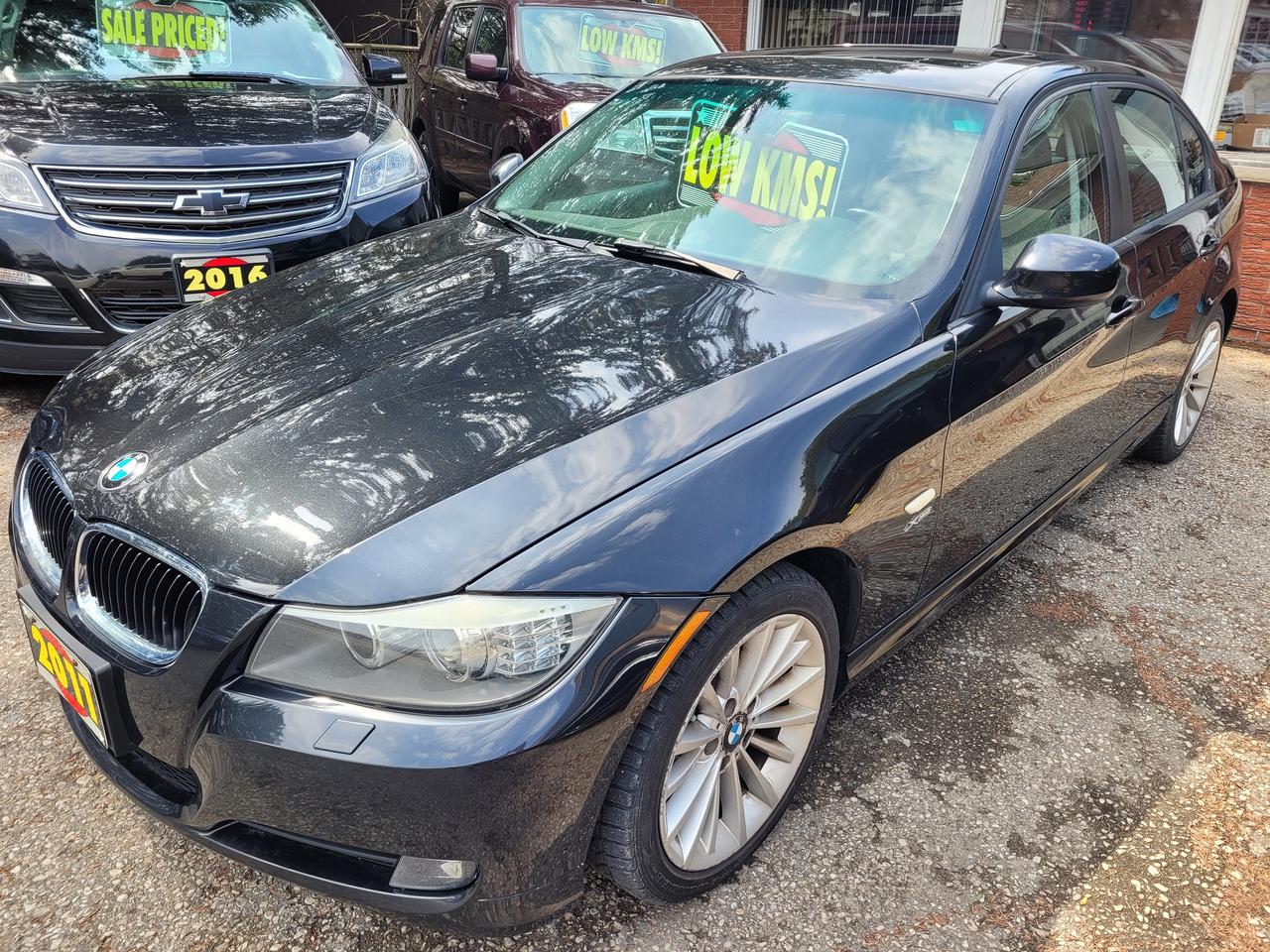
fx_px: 954
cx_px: 635
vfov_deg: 53.1
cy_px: 476
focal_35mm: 26
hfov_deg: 67.3
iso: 40
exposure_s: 1/487
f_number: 1.8
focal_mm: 5.4
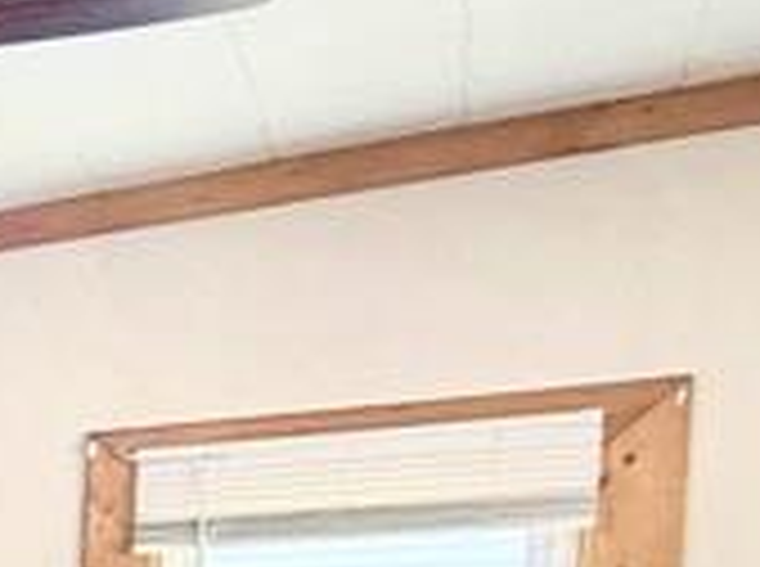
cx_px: -1111
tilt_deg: -5.2
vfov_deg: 15.6
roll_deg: +1.1
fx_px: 1862
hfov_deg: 14.3
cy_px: 909
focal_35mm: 85
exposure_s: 1/60
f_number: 2.2
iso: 200
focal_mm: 2.22
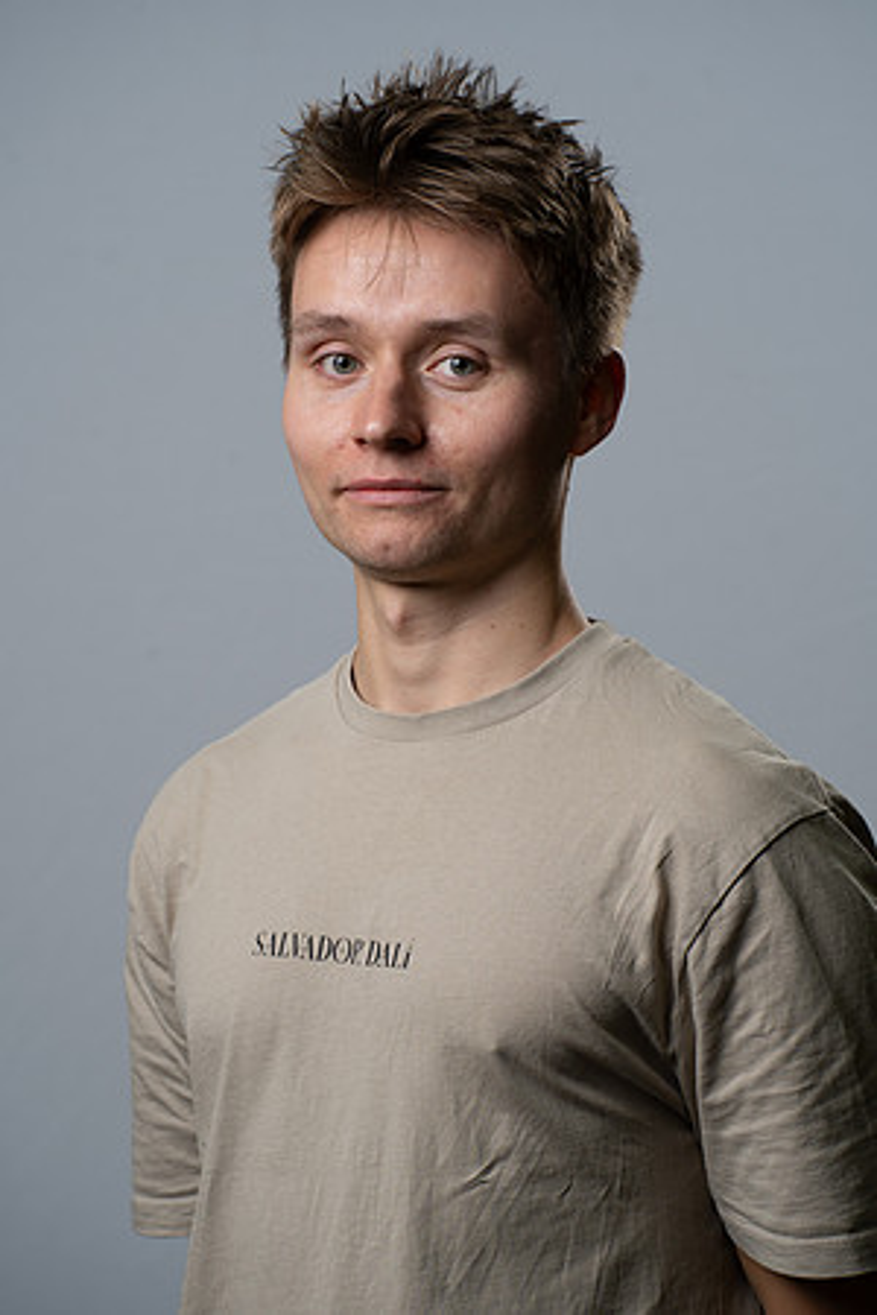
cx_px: 438
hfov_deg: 7.6
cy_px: 658
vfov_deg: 11.4
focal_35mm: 180
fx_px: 6577
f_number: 7.1
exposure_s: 1/160
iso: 160
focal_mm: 180
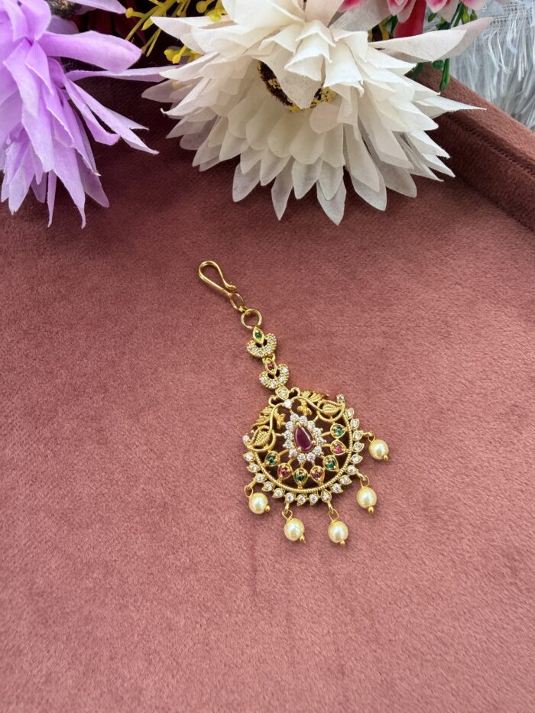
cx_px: 268
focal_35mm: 24
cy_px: 356
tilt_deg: -67.3
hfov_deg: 56.8
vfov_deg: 71.6
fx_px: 494
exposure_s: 1/121
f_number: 2.2
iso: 100
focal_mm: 2.22
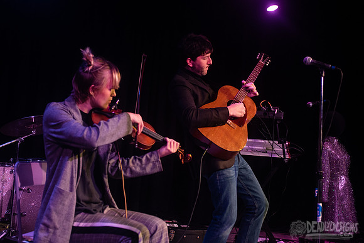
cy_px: 115
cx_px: 168
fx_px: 523
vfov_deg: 26.2
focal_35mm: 52
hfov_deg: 38.4
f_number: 3.5
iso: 2000
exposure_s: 1/200
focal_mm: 48
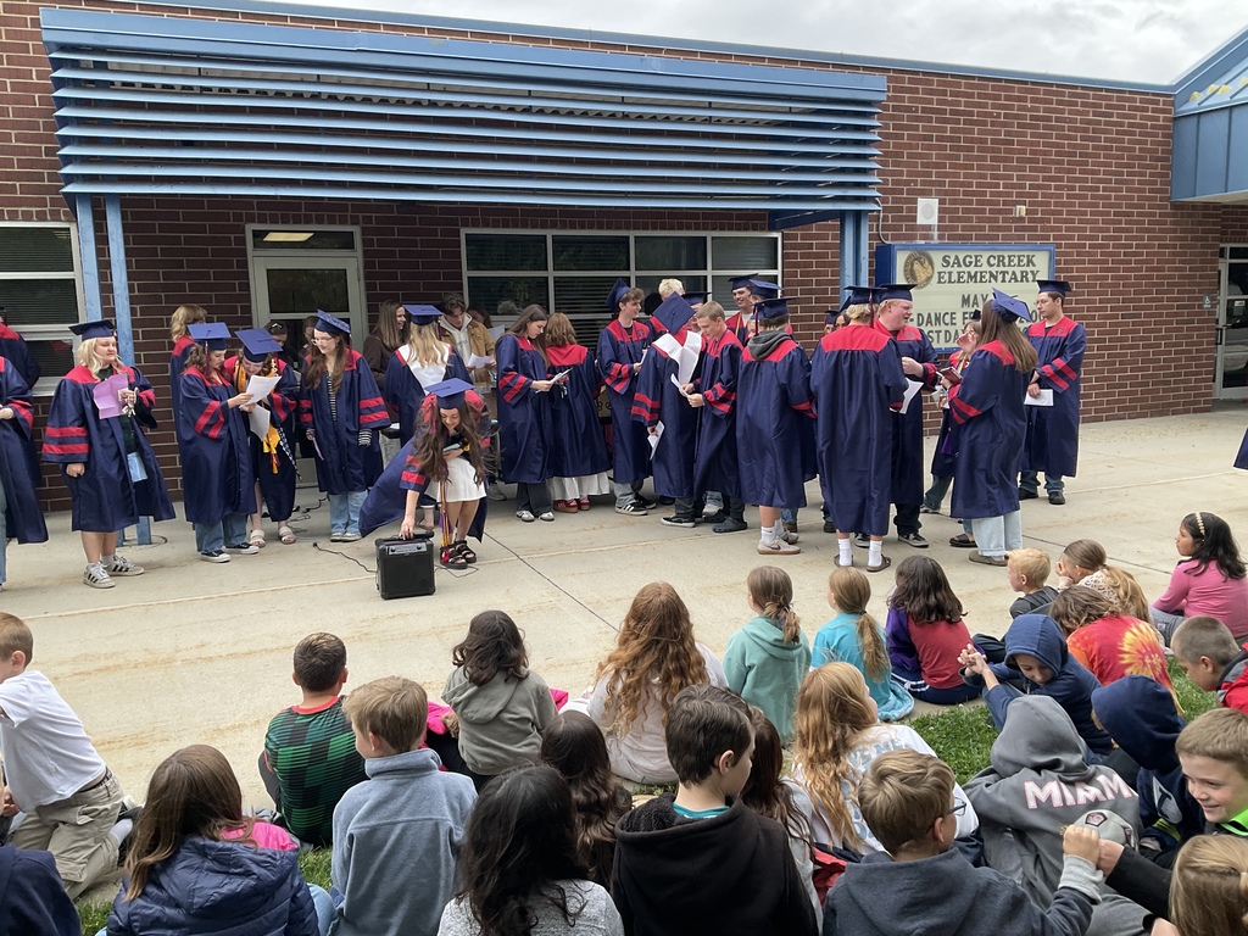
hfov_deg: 61.7
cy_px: 468
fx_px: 1046
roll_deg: -0.1
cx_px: 624
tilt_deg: -9.9
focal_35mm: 29
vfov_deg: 48.2
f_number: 1.8
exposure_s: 1/500
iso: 16
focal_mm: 3
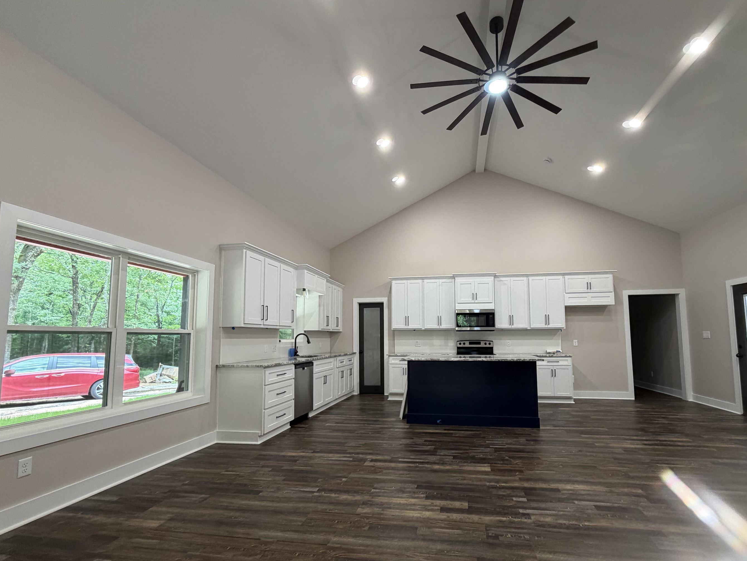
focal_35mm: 16
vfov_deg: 77.9
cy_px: 309
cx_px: 405
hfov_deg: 94.3
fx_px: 345
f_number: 2.2
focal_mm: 2.22
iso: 200
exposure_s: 1/60
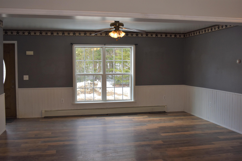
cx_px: 121
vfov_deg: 36.9
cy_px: 80
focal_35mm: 36
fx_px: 242
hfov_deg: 53.1
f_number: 5.6
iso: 400
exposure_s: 1/250
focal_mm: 24
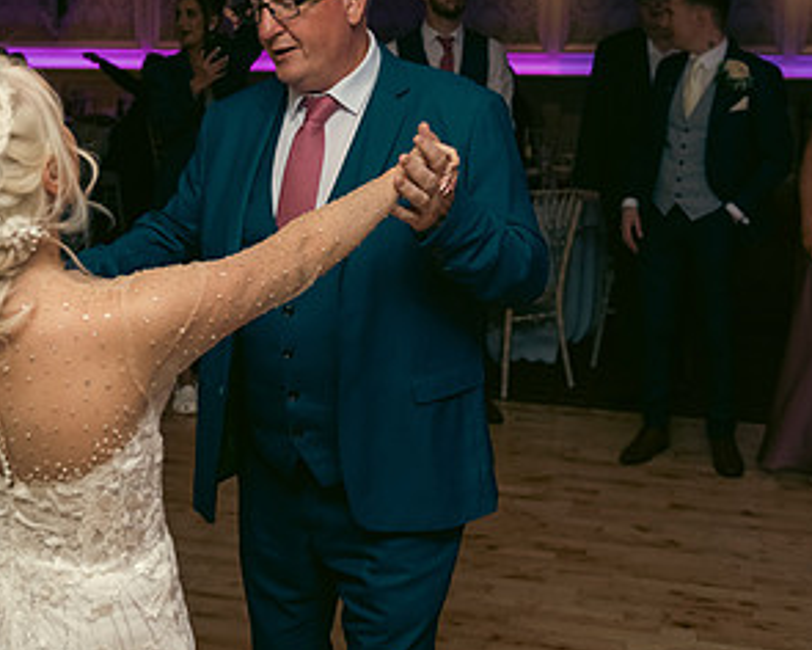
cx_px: 217
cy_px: 230
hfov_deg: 31.5
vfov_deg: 25.7
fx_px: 1418
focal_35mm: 59
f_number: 3.5
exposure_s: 1/160
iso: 800
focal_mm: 32
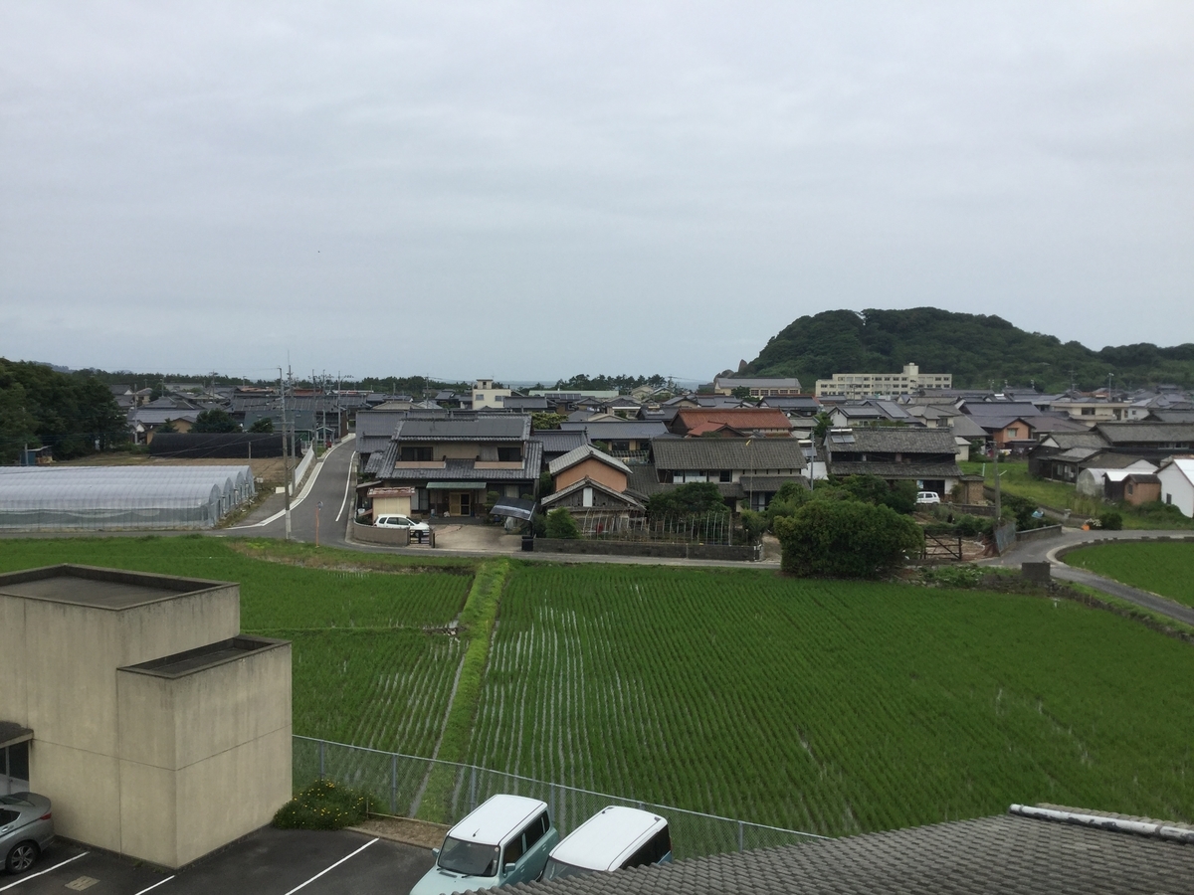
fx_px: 1069
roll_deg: -1.2
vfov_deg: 45.4
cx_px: 597
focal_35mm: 31
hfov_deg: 58.4
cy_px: 448
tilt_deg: -4.3
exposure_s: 1/1664
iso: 25
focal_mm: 3.3
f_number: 2.4
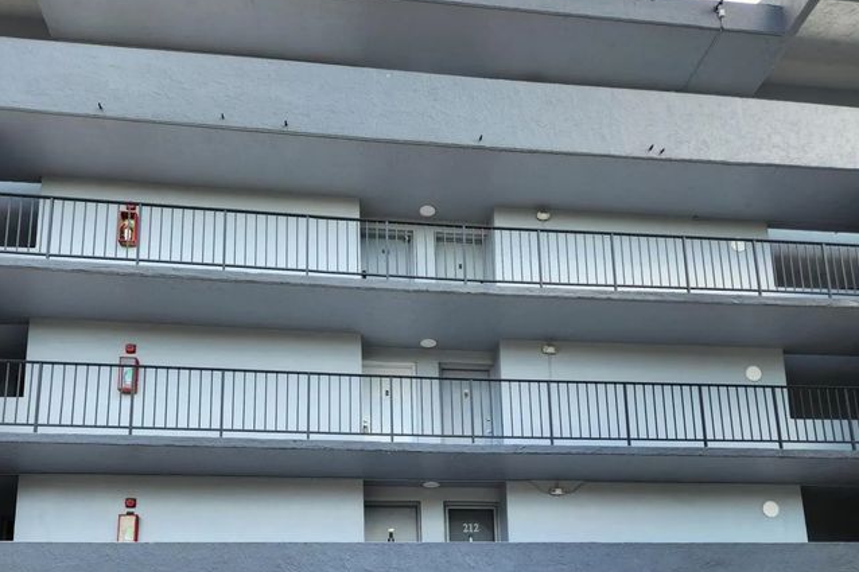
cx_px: 430
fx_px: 763
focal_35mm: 32
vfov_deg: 37.8
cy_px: 535
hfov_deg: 58.7
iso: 25
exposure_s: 1/180
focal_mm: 5.4
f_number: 1.8
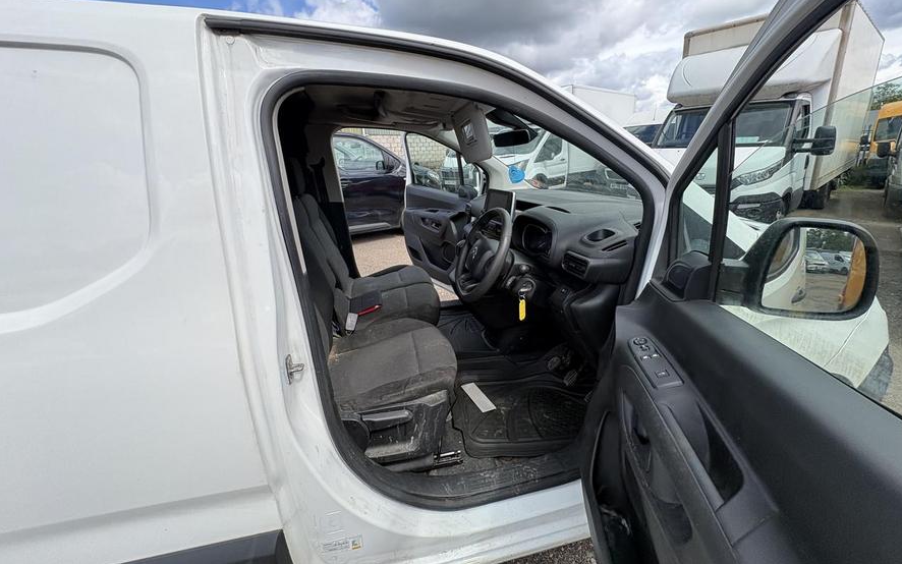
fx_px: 369
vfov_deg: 74.4
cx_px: 455
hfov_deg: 101.5
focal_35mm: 15
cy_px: 240
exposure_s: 1/440
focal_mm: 2.22
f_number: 2.2
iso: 50
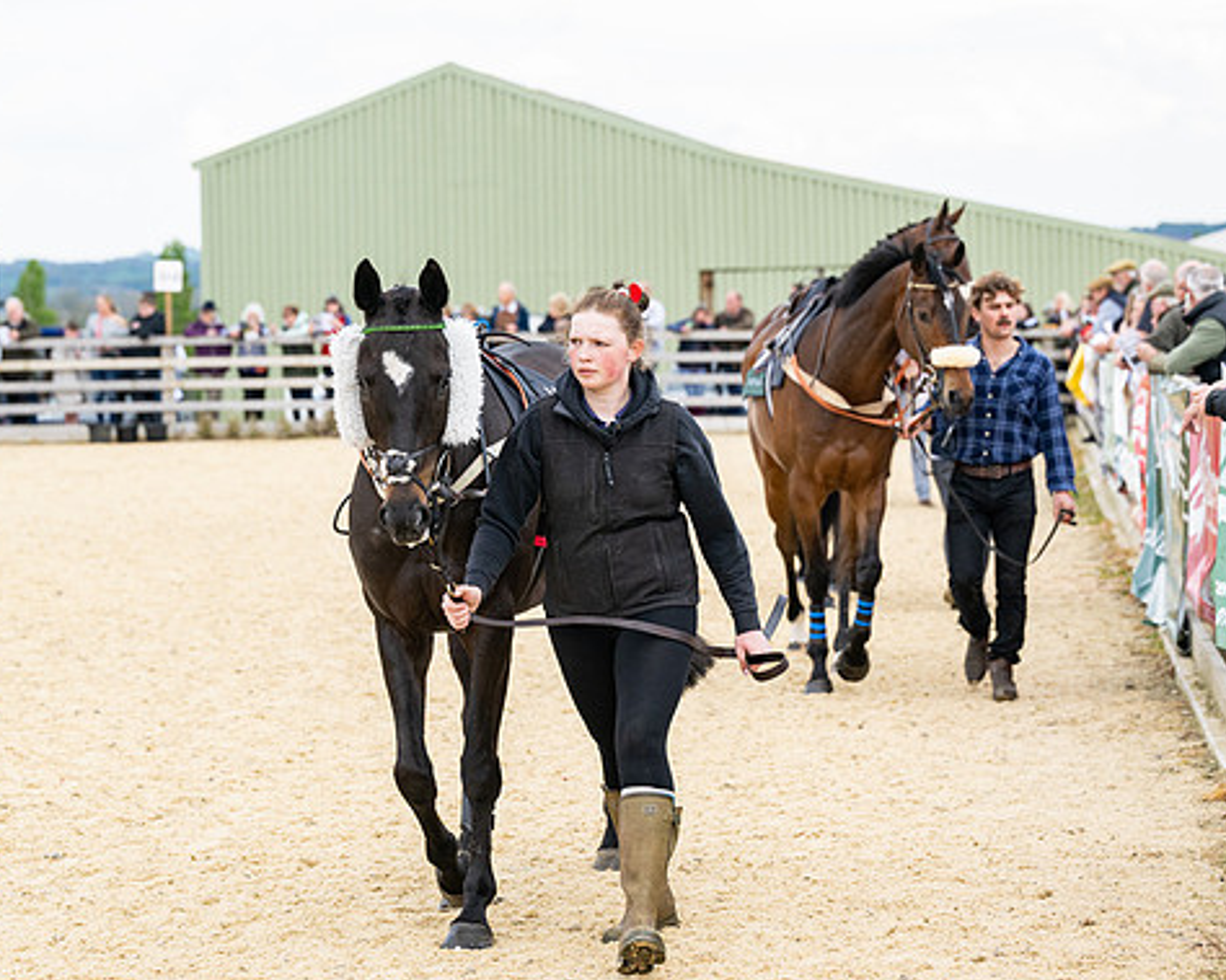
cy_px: 559
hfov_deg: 14.8
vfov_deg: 11.9
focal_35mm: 130
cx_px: 561
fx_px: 4716
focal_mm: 86
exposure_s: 1/2000
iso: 400
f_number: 4
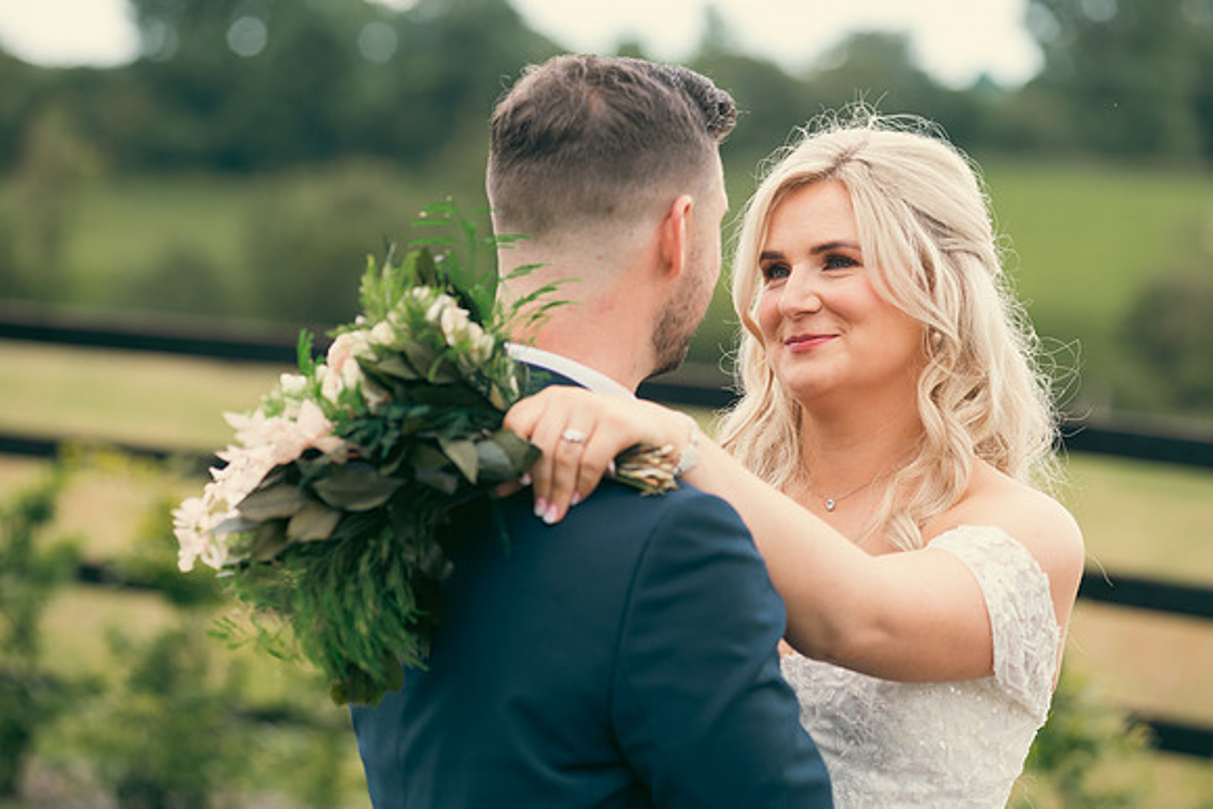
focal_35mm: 120
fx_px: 4044
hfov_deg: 17.1
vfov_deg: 11.4
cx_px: 606
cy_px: 404
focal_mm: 120
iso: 125
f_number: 3.5
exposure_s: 1/320
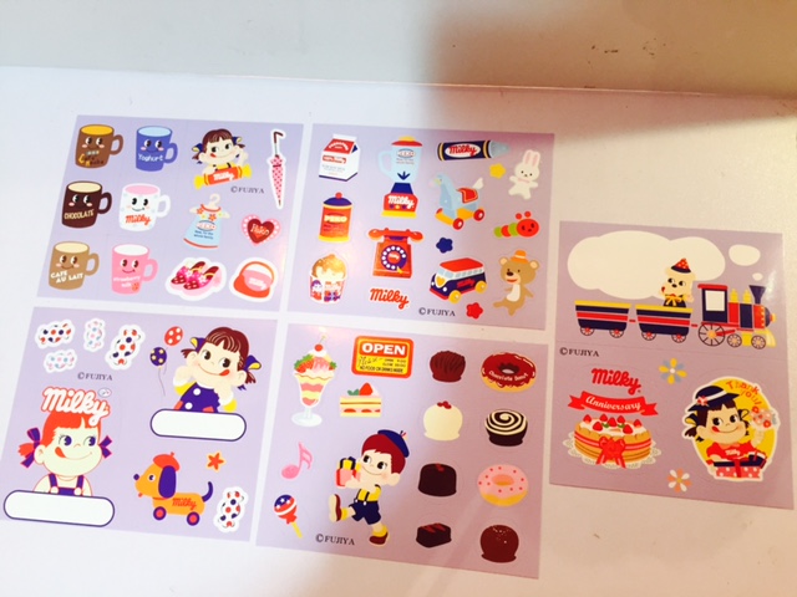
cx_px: 398
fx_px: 668
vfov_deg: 48.2
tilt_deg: -71.5
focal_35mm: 29
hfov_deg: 61.7
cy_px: 298
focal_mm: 4.15
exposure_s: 1/33
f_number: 2.2
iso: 125
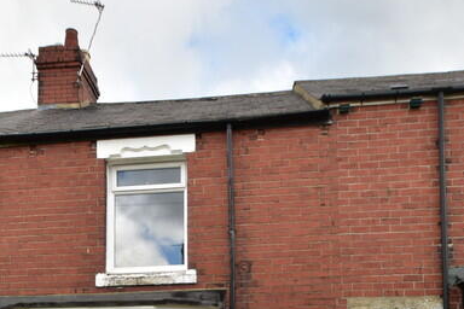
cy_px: 358
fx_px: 516
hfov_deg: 48.2
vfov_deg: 29.4
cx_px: 192
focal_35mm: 40
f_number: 10
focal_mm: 10
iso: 200
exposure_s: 1/200
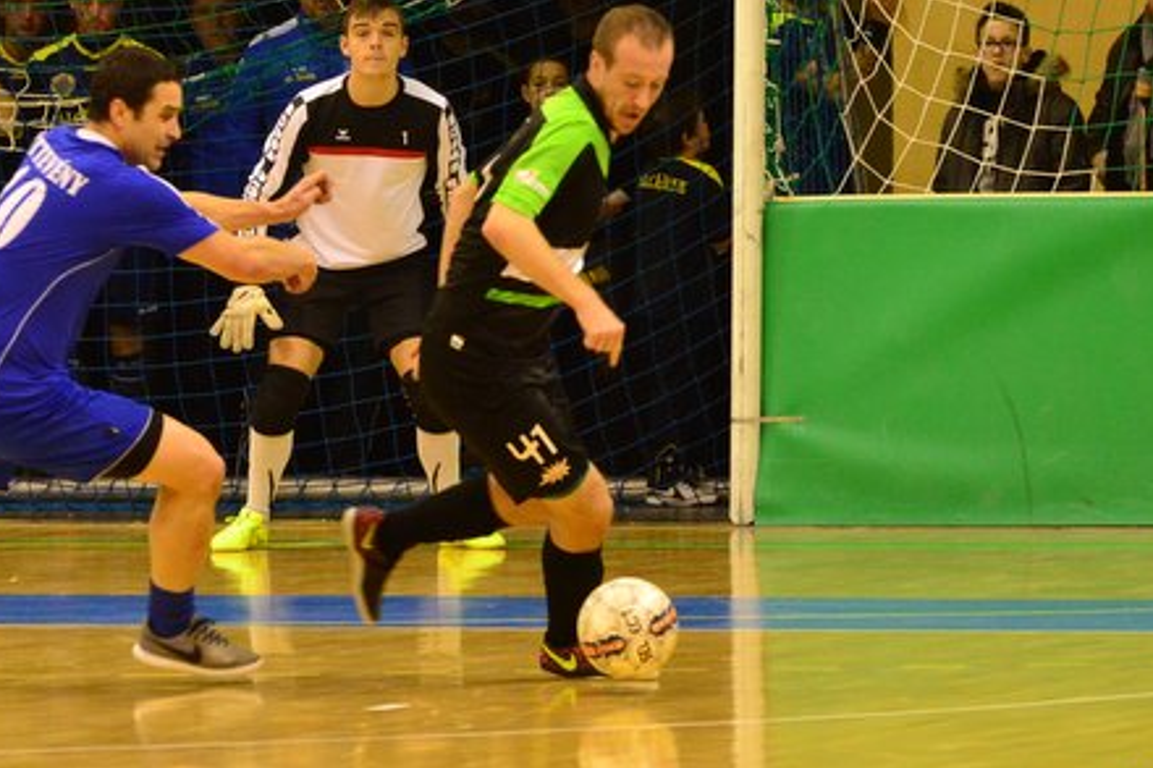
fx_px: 10811
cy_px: 312
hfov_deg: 6.1
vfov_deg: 4.1
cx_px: 456
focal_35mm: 338
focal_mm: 165
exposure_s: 1/400
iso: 4000
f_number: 5
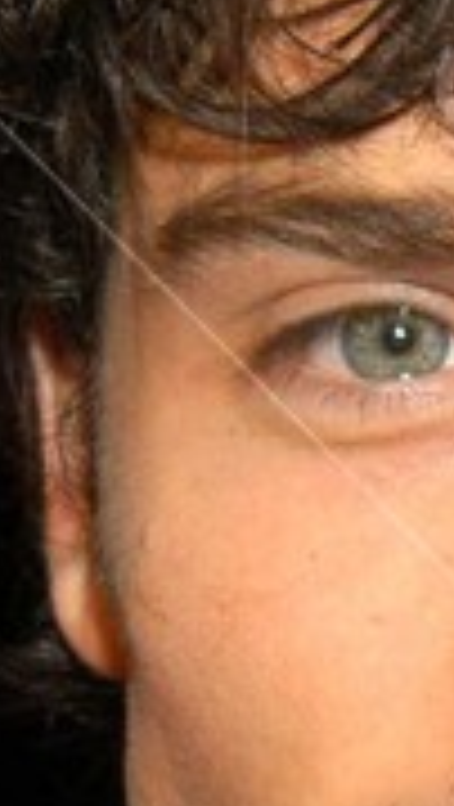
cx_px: 845
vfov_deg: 3.7
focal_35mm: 584
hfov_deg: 2.1
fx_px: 12469
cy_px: 979
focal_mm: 65
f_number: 8
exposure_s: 1/180
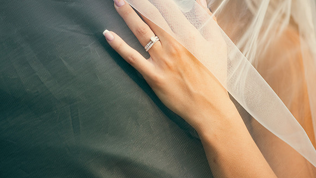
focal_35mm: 211
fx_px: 1768
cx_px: 158
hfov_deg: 10.2
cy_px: 78
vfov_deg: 5.8
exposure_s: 1/200
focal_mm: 200
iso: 200
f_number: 3.5
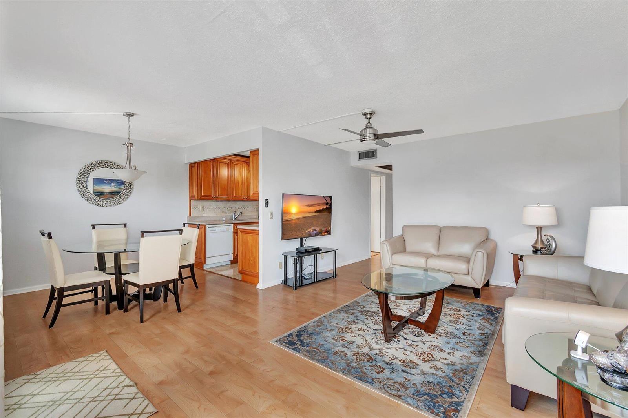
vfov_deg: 77.3
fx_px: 262
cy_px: 209
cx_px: 314
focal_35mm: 15
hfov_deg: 100.4
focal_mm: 10
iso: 250
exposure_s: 1/50
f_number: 8
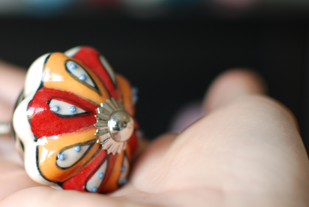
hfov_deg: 20.0
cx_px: 64
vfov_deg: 13.6
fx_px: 868
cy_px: 123
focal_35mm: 101
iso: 100
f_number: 1.8
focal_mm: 35
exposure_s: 1/40
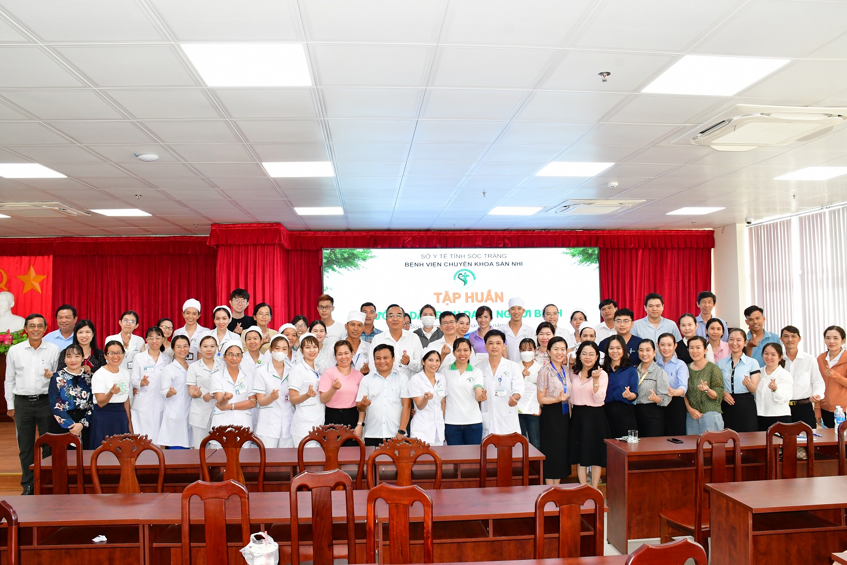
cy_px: 282
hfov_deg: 67.4
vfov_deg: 47.9
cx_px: 424
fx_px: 635
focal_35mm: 27
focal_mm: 18
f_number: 8
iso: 1800
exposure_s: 1/60
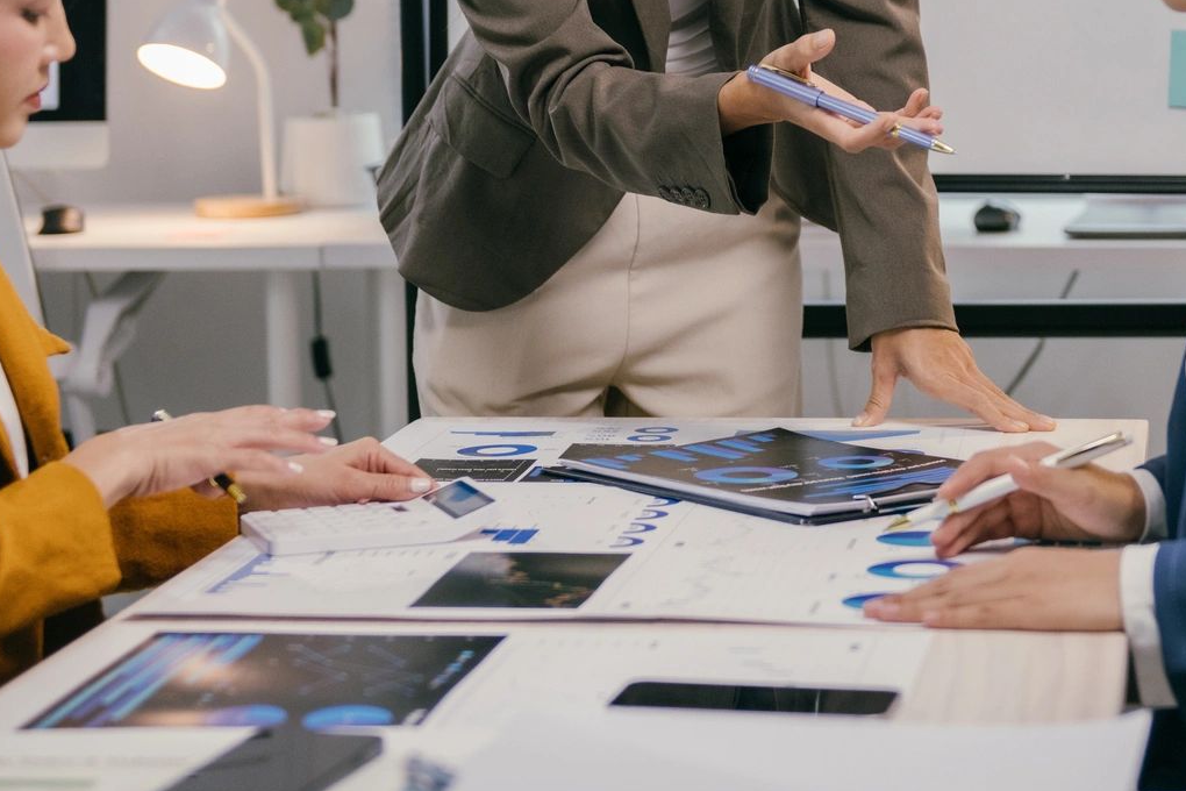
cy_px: 35
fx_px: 3426
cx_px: 684
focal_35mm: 104
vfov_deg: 13.0
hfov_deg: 19.6
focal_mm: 50
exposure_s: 1/800
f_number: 2.8
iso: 640
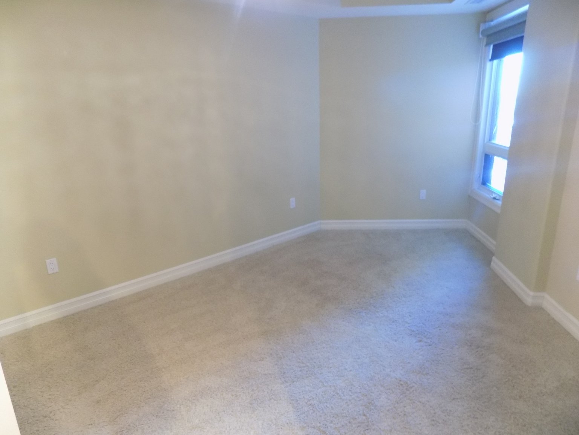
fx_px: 385
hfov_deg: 73.9
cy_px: 218
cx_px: 290
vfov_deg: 58.9
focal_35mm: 23
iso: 400
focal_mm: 4
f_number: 3.1
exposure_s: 1/8
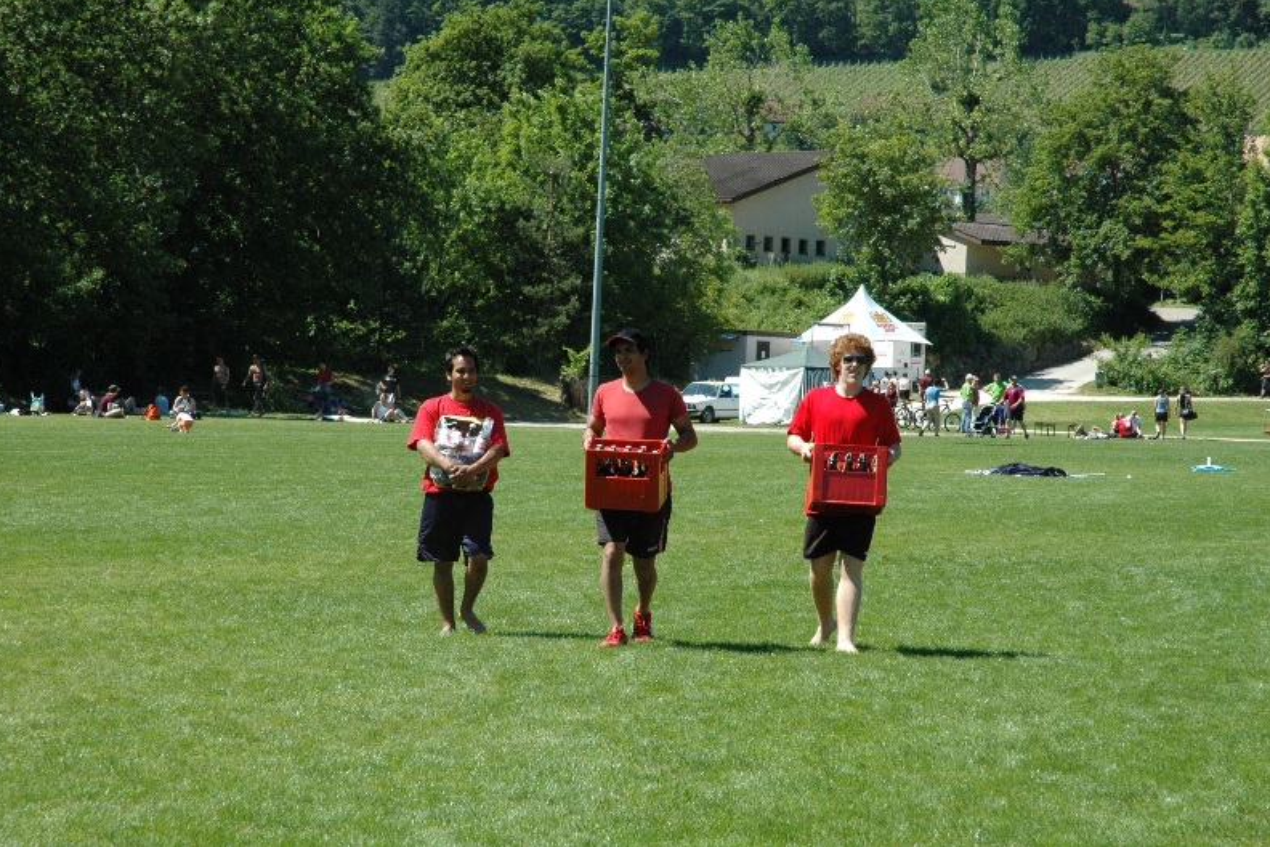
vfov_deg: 12.9
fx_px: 3739
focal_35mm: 106
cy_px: 422
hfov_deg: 19.3
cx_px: 632
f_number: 11
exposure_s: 1/500
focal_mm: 70
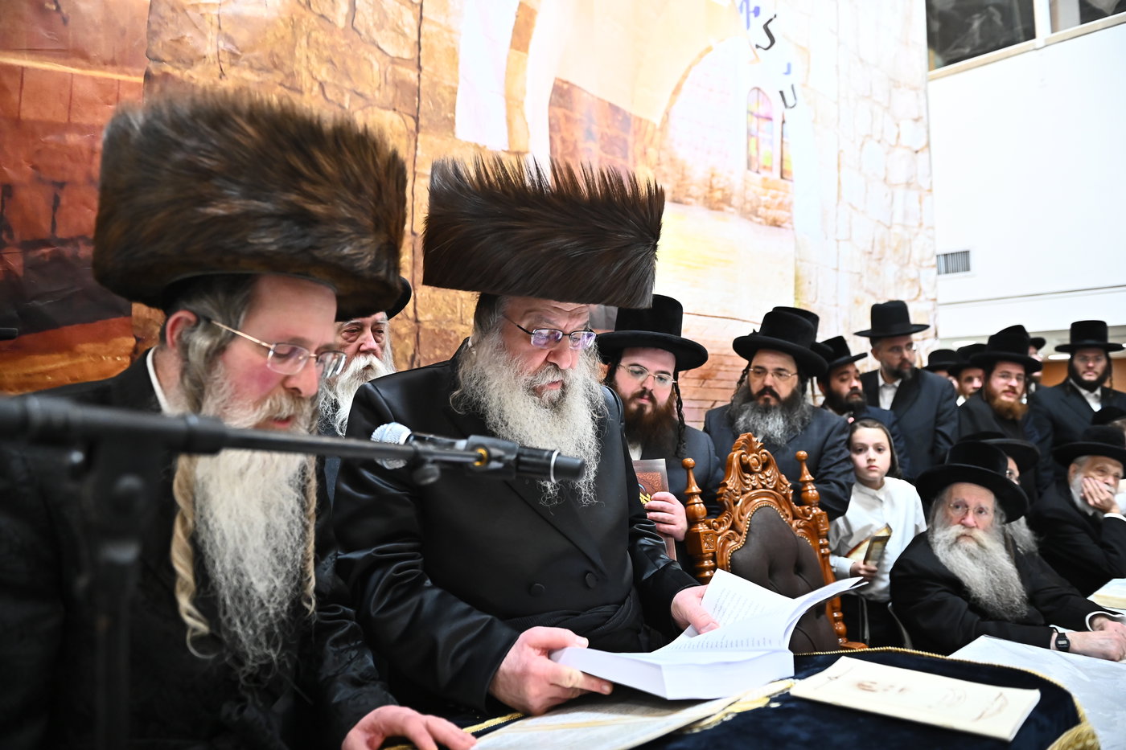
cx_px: 563
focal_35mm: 24
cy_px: 375
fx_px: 751
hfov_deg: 73.8
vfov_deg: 53.1
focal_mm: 24
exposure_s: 1/250
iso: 3200
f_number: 3.2
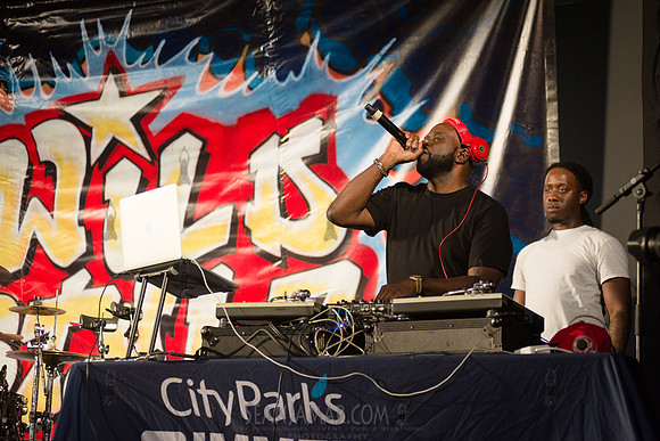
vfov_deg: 17.1
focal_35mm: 80
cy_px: 220
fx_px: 1467
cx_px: 330
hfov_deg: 25.4
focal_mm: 80
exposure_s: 1/1000
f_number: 2.8
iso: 1600
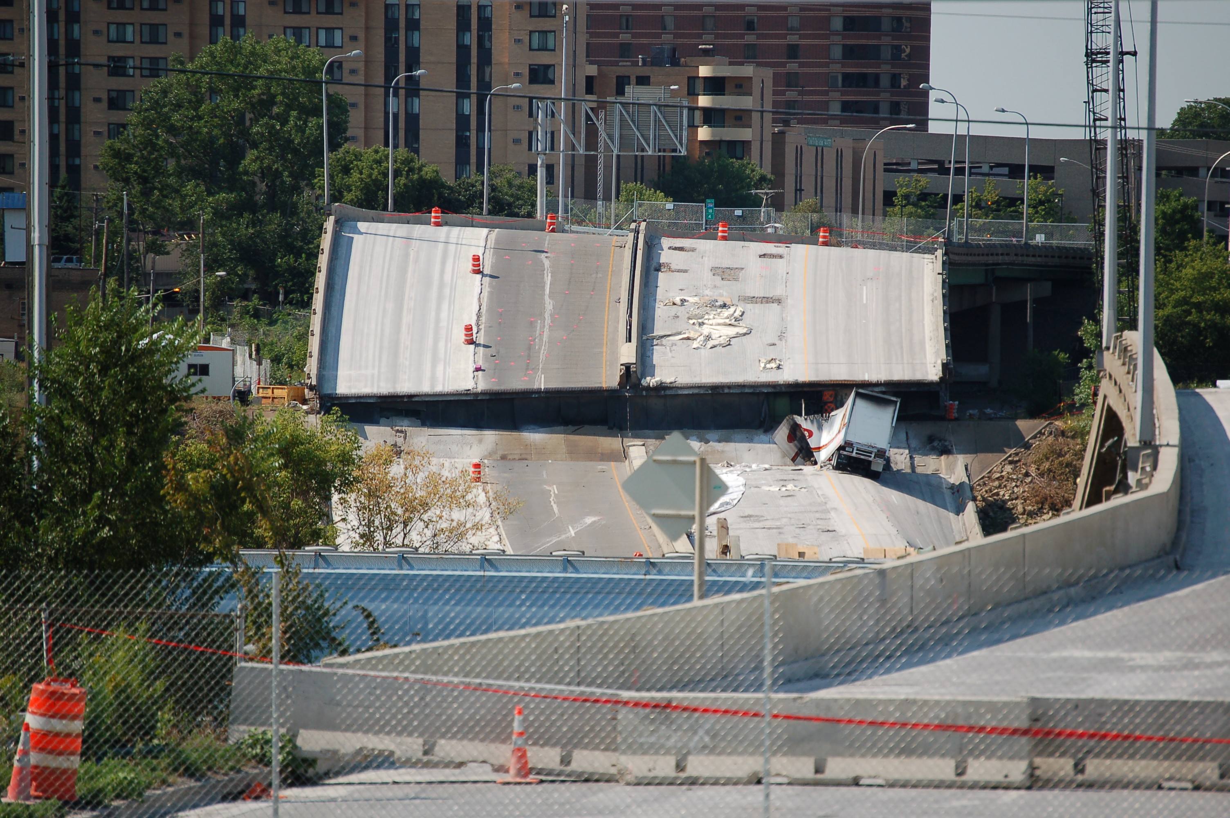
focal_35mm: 300
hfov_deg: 6.9
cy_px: 409
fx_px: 10241
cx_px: 615
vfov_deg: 4.6
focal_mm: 200
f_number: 5.6
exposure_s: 1/1000
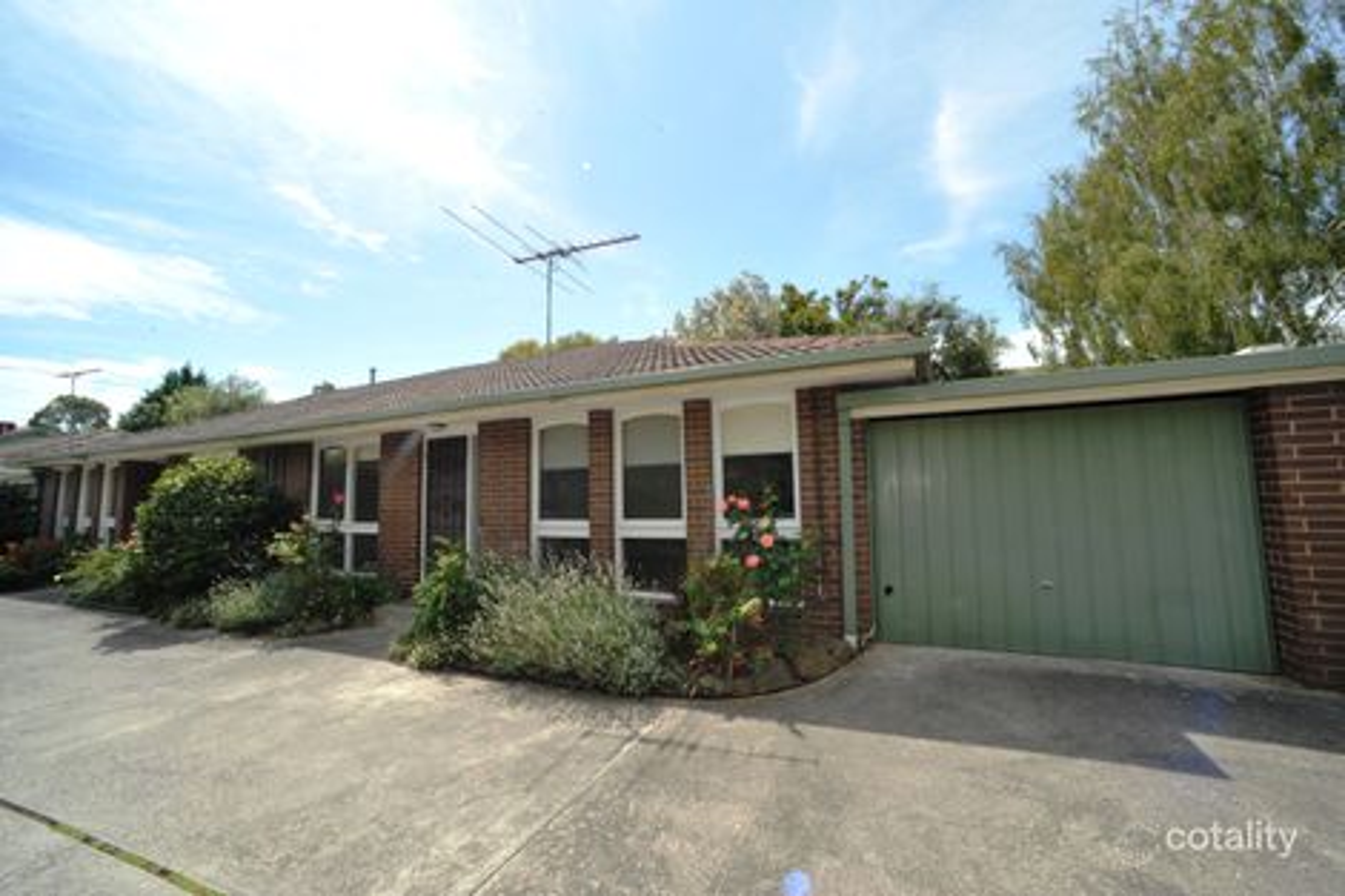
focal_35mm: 14
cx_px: 672
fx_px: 523
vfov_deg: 81.2
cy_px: 448
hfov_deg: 104.3
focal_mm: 14
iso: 400
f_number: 22
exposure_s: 1/60
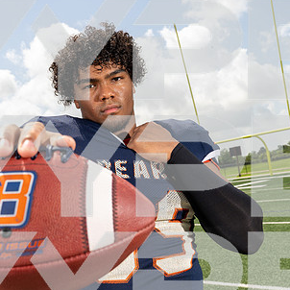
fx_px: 464
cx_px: 117
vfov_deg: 34.6
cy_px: 167
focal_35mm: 49
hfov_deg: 34.6
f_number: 8
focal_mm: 30
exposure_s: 1/250
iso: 100
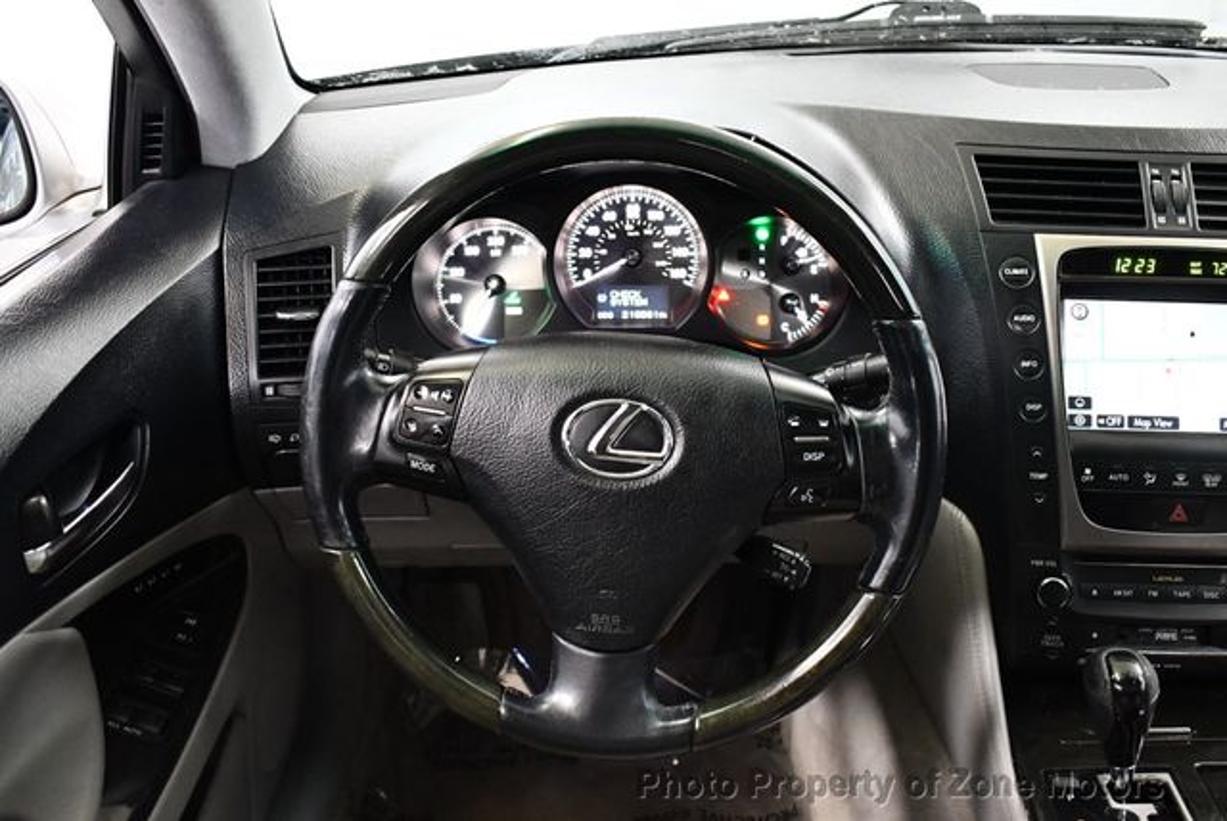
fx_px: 1228
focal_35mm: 36
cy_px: 410
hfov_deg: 53.1
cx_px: 614
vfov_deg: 36.9
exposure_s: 1/60
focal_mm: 18
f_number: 3.5
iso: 3200
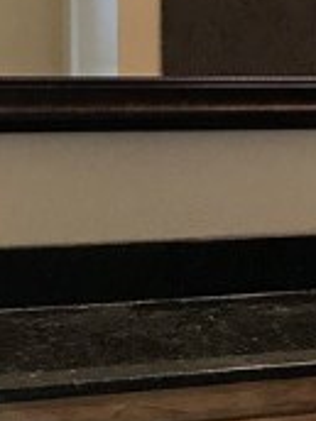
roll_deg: -0.9
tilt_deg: -6.3
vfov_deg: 15.8
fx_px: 1521
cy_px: 237
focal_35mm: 125
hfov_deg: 11.7
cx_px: 345
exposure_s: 1/24
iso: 32
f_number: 1.8
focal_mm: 3.99
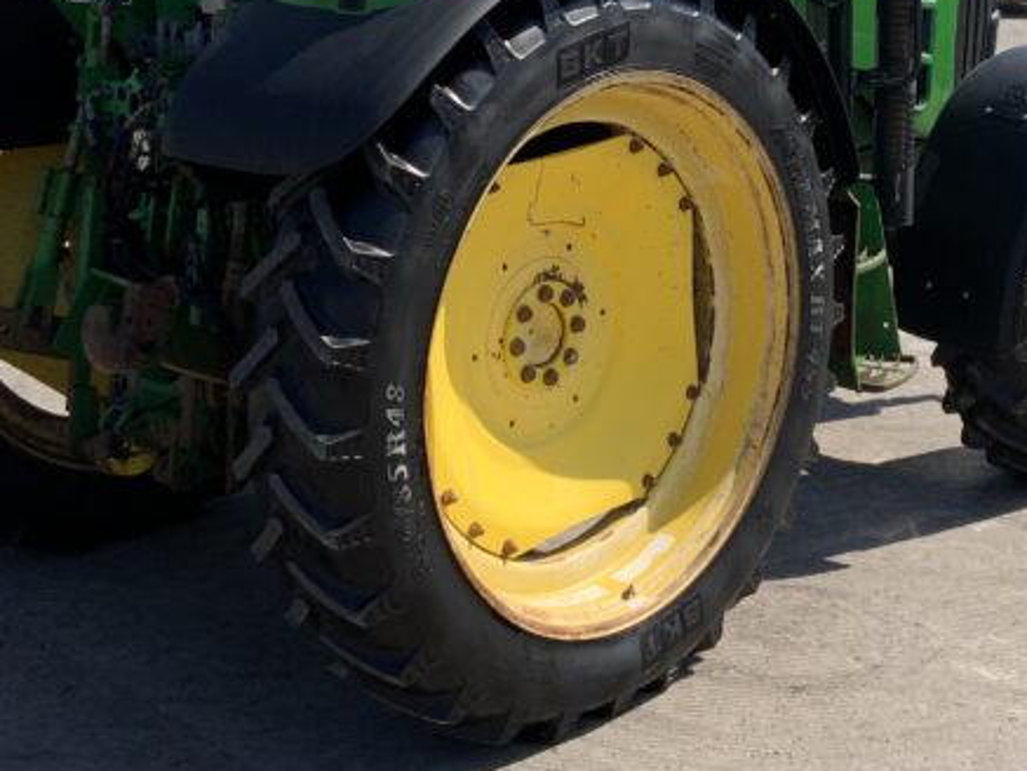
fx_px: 2018
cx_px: 696
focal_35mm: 68
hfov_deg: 28.3
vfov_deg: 21.3
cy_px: 118
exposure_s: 1/1626
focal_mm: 3
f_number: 1.8
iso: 16
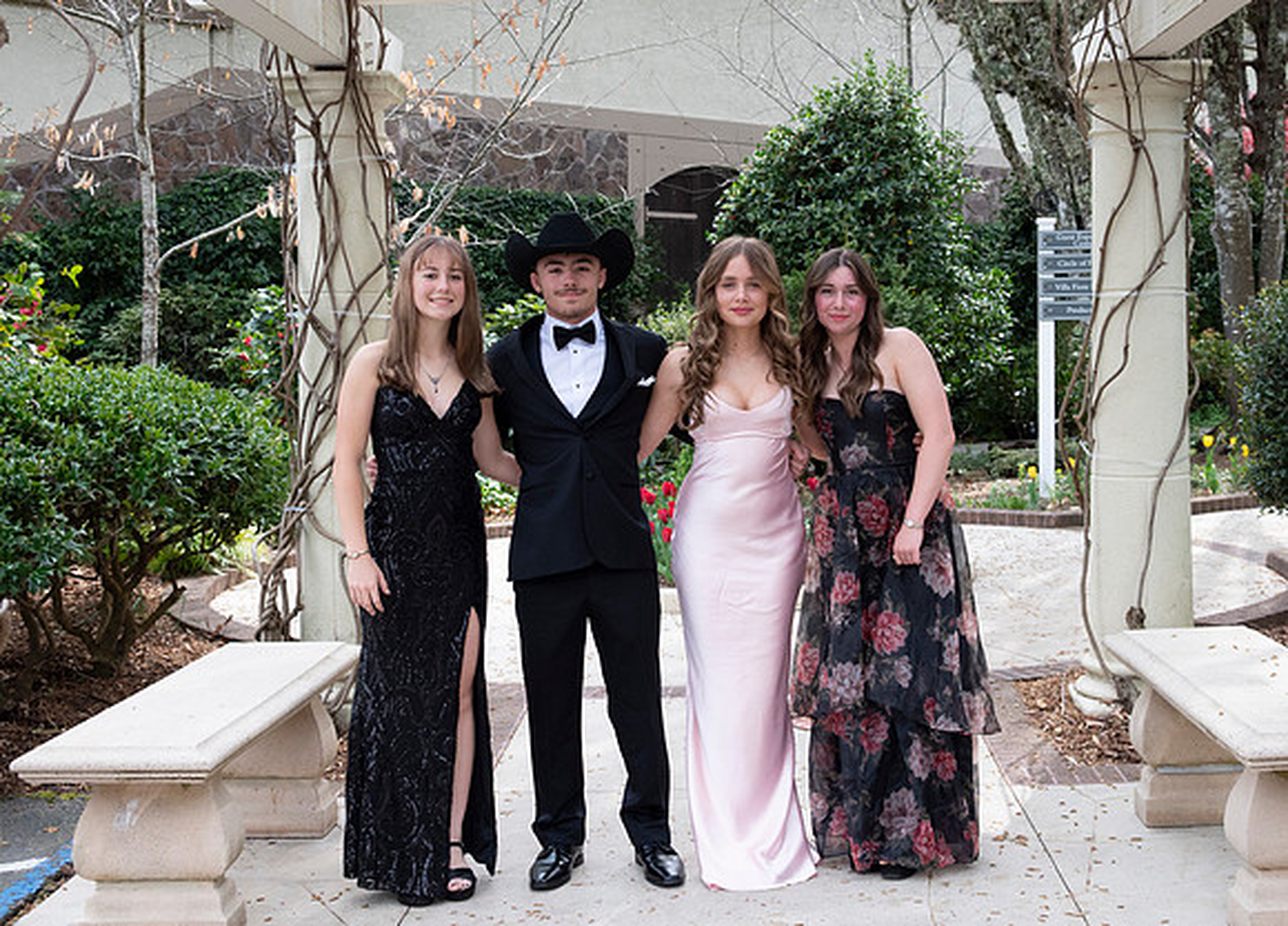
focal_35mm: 49
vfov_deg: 28.7
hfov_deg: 39.2
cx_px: 710
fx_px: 1807
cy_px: 430
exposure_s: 1/1250
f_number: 5.6
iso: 1250
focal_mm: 39
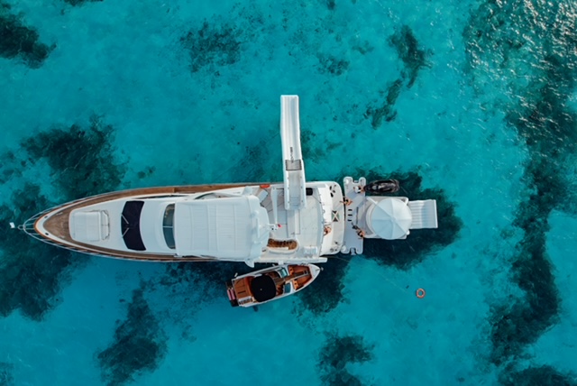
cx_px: 288
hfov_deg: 78.5
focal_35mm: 22
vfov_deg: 57.3
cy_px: 193
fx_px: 353
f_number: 2.8
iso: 100
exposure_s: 1/800
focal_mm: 8.38
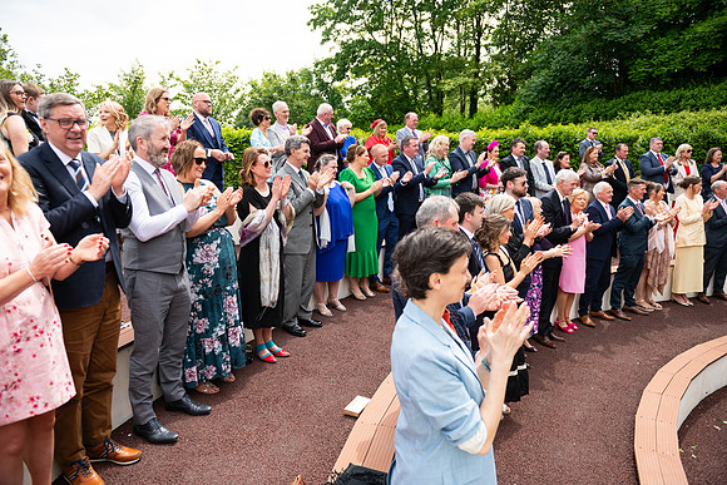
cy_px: 242
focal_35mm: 24
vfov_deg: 53.2
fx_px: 485
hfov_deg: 73.7
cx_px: 364
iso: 250
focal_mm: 24
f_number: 3.5
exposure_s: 1/1600
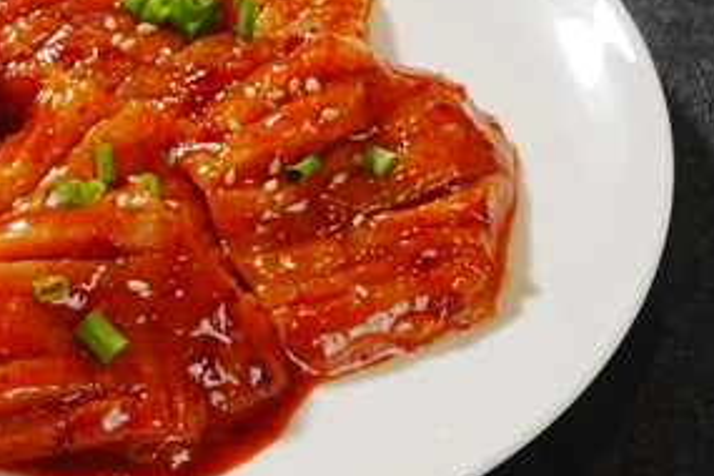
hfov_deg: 13.0
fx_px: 3114
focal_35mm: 157
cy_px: 197
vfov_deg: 8.7
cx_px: 113
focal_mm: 70
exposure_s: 1/125
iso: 125
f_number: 11
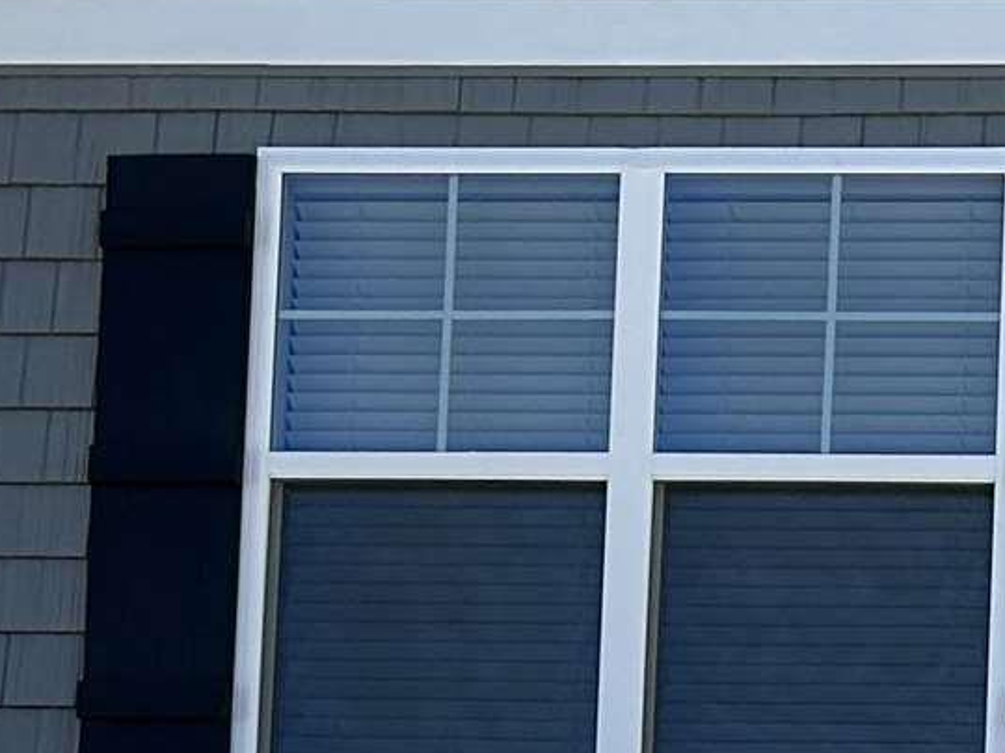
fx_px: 4297
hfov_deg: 12.0
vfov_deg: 9.2
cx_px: 1967
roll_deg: -1.2
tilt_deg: +4.9
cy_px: 1649
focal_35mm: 148
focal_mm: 5.7
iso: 50
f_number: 1.5
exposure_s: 1/3831
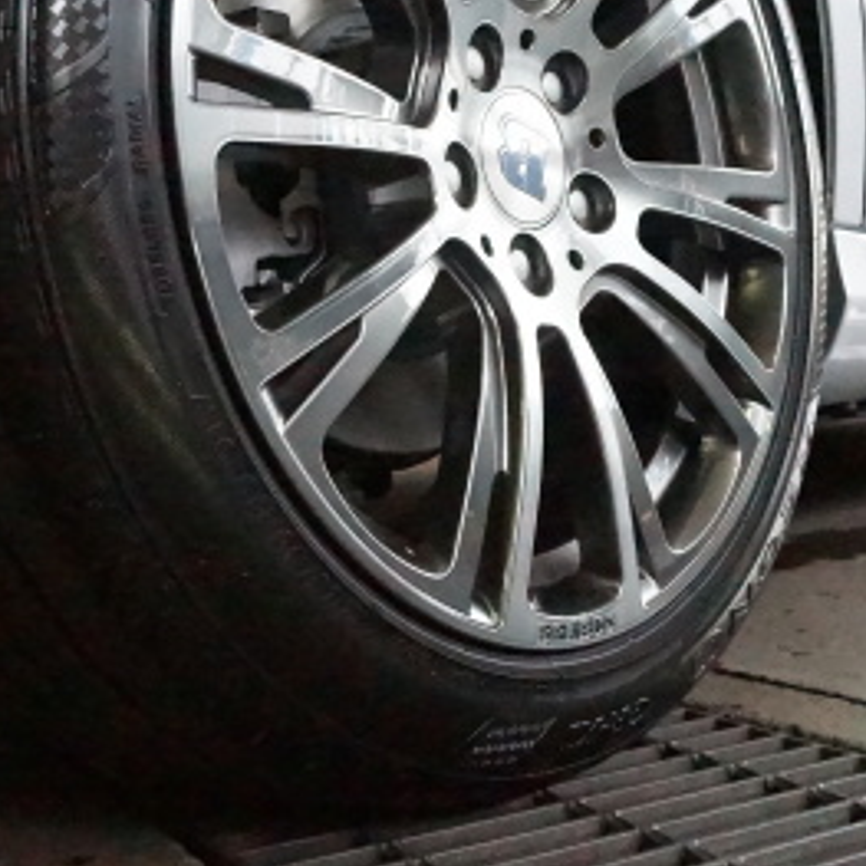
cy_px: 255
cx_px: 553
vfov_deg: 31.3
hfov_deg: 31.5
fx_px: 1527
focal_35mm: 54
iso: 16000
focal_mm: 19
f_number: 4.5
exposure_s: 1/4000
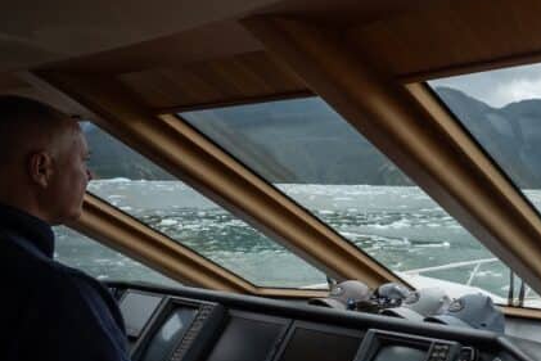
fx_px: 571
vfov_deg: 35.0
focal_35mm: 38
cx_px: 558
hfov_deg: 42.6
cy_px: 213
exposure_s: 1/200
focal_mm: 16
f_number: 13
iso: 320
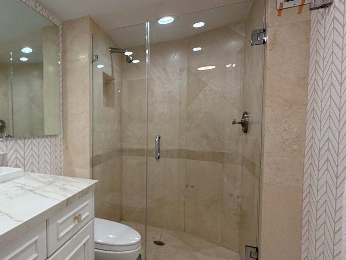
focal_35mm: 24
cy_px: 135
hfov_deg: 63.4
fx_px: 240
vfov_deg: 56.8
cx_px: 55
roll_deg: +0.1
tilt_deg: -1.7
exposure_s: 1/120
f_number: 2.2
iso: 100
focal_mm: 2.22
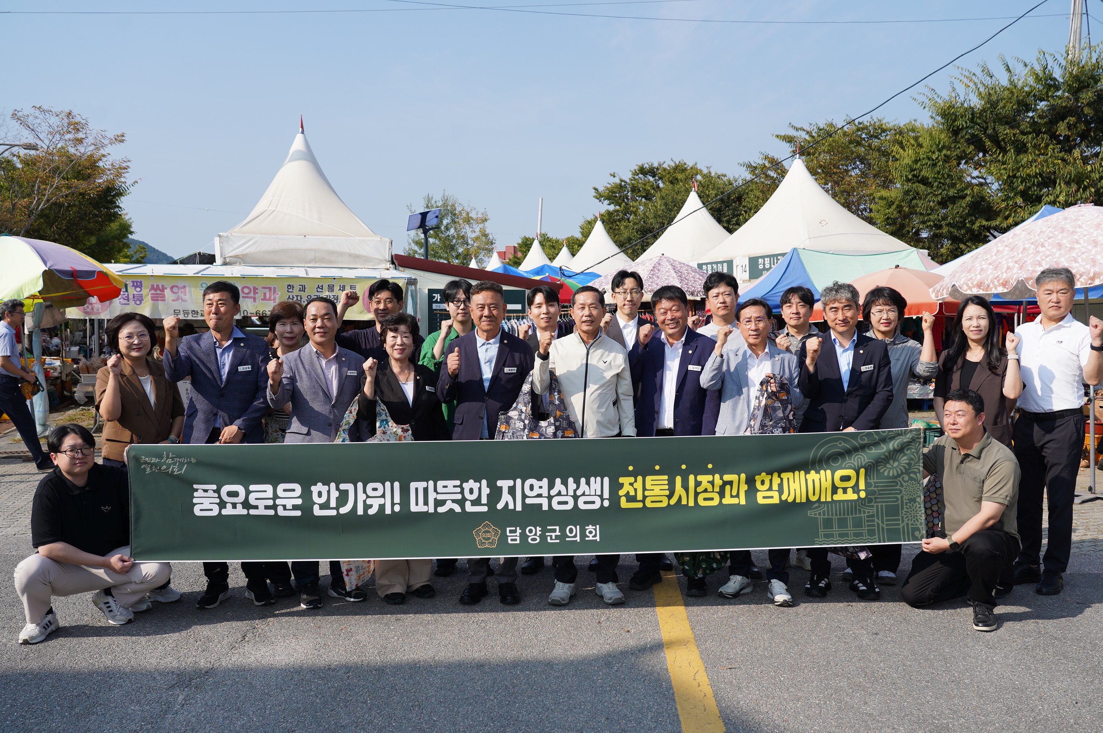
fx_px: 949
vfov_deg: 42.3
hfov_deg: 60.3
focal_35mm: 31
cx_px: 552
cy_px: 366
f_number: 5.6
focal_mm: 31
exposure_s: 1/800
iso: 160
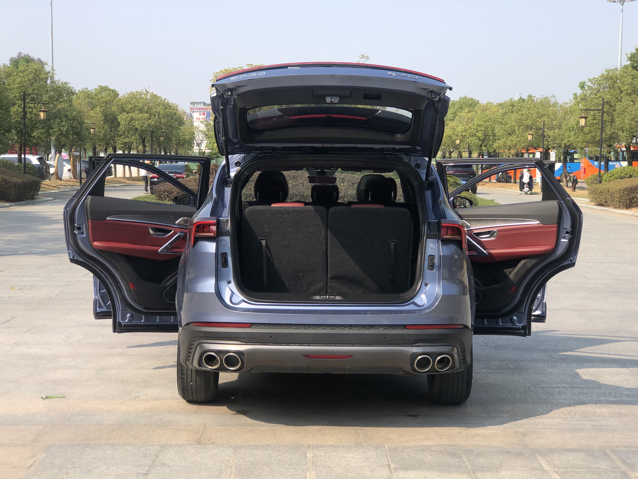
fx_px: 1051
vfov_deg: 25.7
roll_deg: -0.9
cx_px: 319
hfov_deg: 33.8
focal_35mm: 57
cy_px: 240
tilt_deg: -5.3
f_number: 2.8
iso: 20
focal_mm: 6.6
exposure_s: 1/750
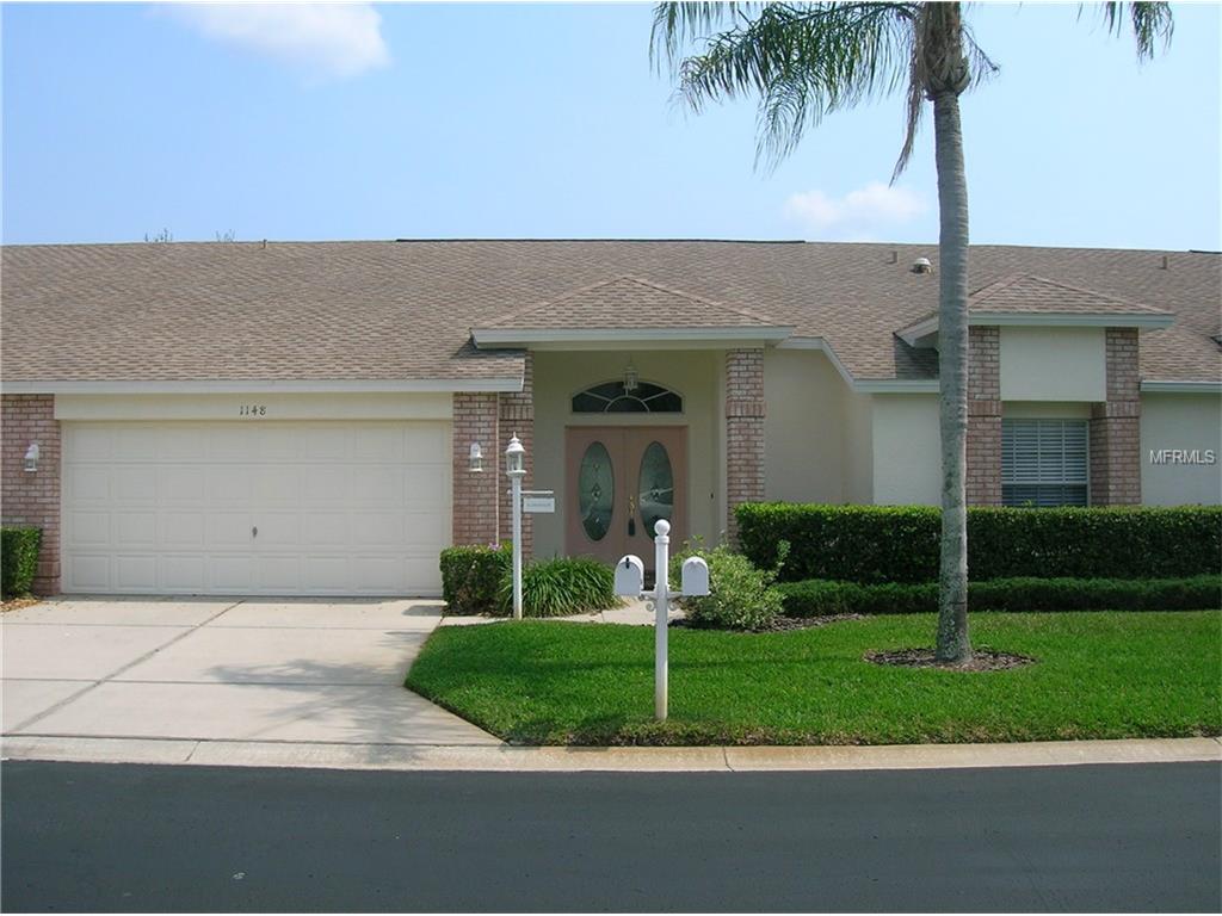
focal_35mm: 34
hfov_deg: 54.0
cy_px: 458
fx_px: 1200
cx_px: 611
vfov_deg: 41.8
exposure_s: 1/440
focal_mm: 5.7
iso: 50
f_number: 4.9
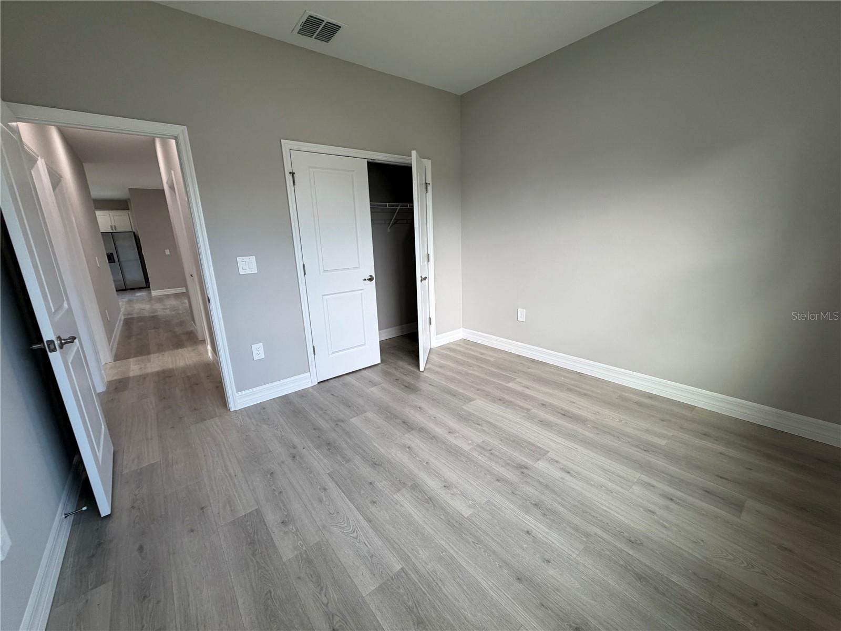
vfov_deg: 85.7
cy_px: 316
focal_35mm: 14
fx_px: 340
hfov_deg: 102.1
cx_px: 420
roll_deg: +2.4
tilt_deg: -13.0
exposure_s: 1/120
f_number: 2.2
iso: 160
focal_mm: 2.22
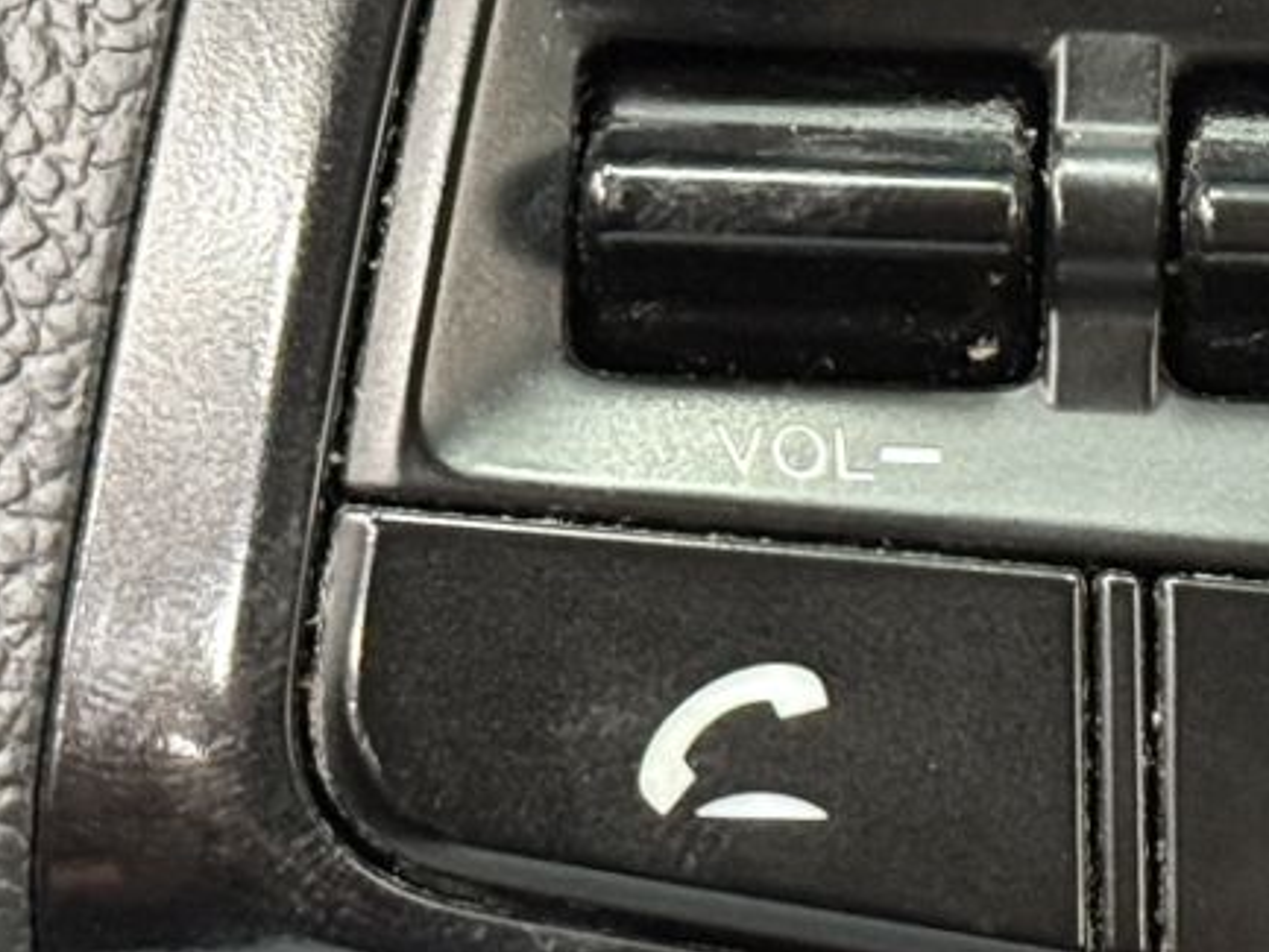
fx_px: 7811
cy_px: 111
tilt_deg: -25.9
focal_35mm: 213
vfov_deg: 7.0
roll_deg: -2.5
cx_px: 1202
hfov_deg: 9.2
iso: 500
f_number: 1.78
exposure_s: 1/30
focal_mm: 6.76
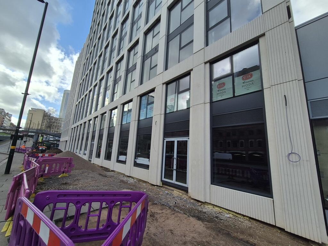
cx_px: 164
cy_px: 123
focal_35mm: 13
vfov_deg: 89.9
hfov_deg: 106.2
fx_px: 123
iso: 50
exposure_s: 1/1024
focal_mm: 2.2
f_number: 2.2
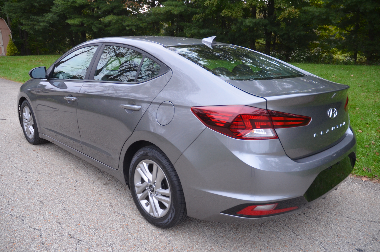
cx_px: 190
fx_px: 284
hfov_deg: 67.5
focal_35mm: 27
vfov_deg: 47.7
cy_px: 126
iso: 800
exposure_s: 1/60
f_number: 4
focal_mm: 18
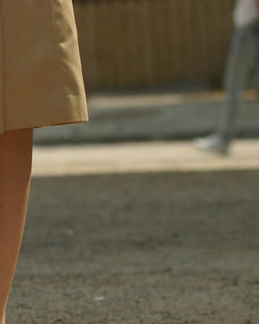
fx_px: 4016
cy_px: -144
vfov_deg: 4.6
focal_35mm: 419
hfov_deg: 3.7
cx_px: -60
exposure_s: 1/1600
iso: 200
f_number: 4.5
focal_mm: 80
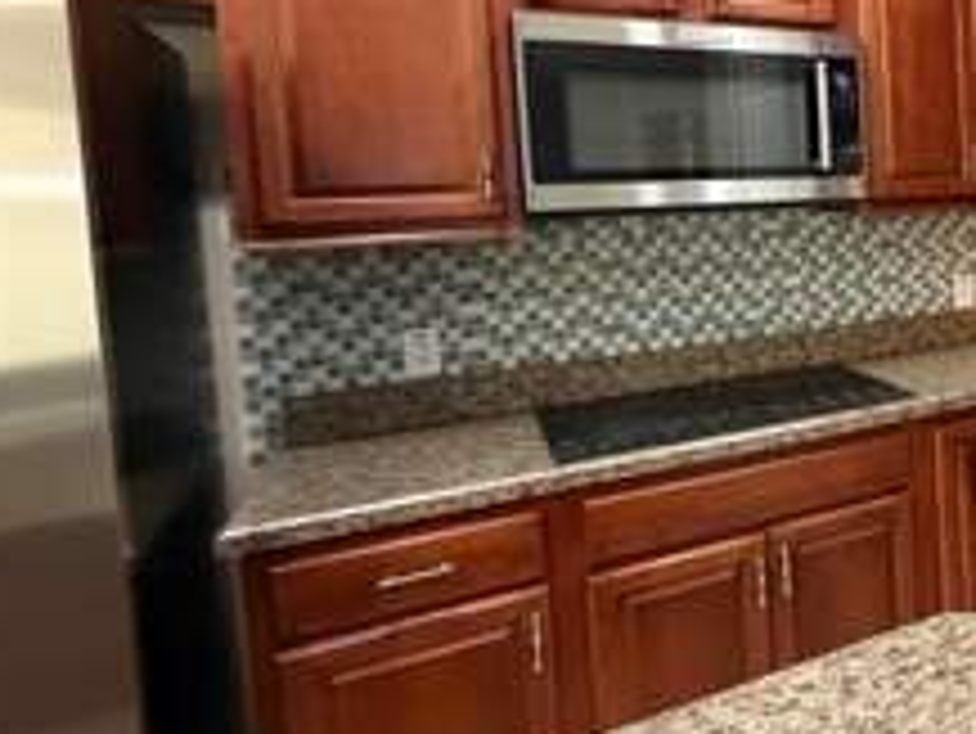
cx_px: 1052
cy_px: 234
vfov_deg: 44.7
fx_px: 875
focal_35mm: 31
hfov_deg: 45.3
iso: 640
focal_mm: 2.22
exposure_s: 1/60
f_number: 2.2
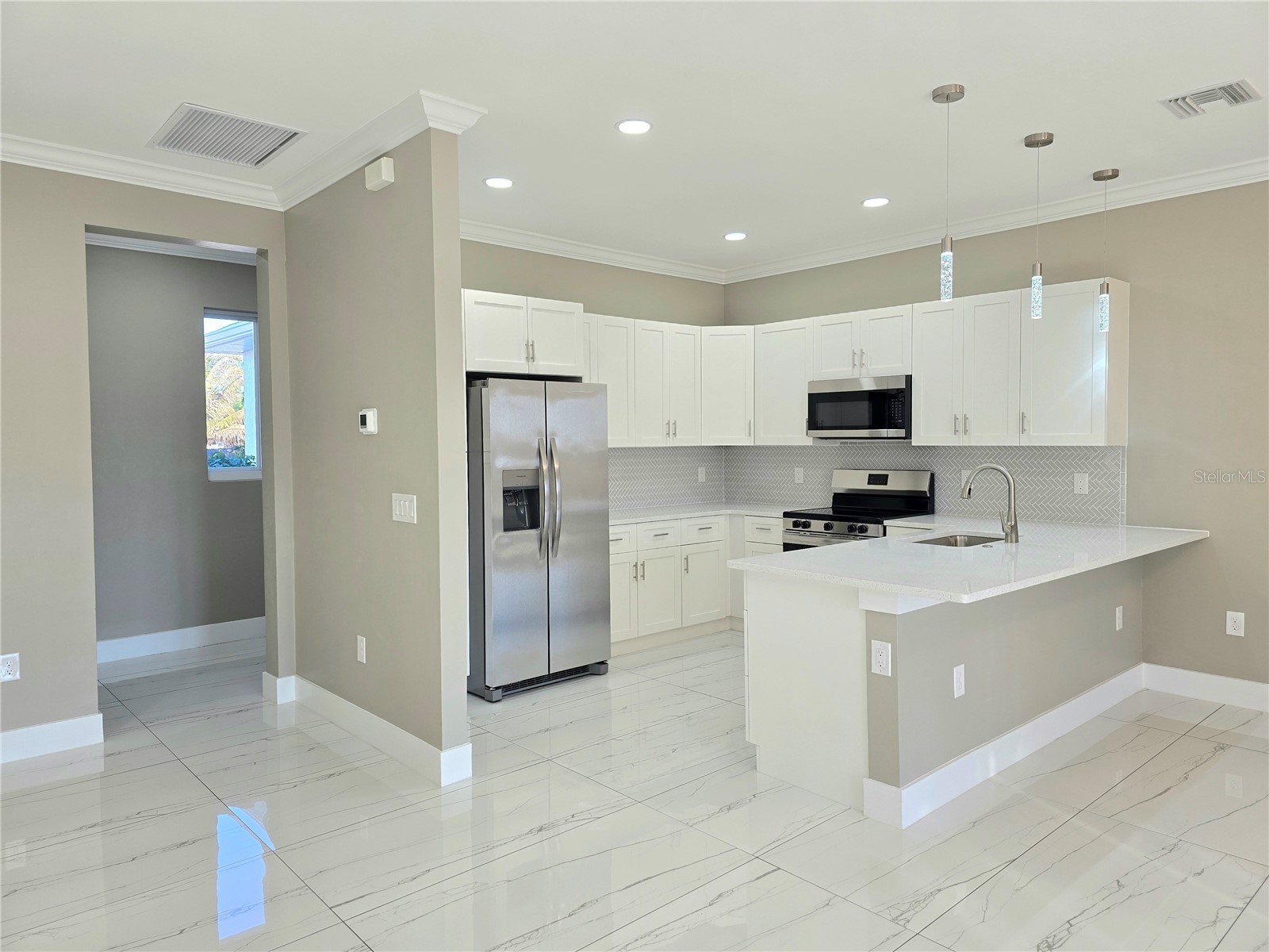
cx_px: 634
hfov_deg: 73.9
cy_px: 476
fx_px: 843
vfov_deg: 58.9
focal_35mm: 23
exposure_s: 1/120
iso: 80
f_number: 1.7
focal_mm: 6.3
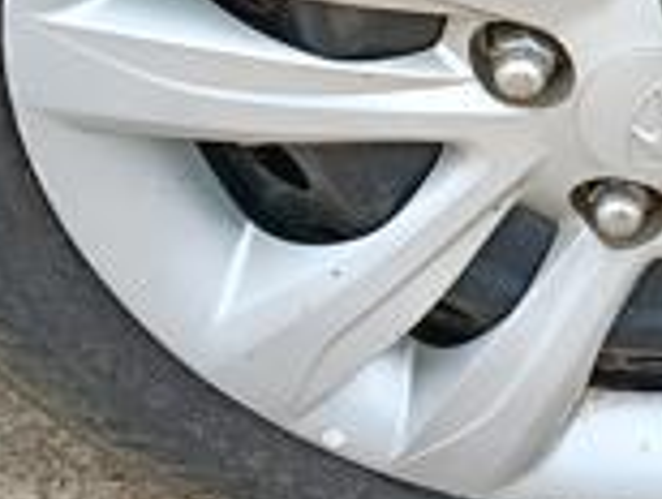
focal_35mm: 108
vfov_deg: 13.5
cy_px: -30
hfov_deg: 17.3
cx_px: 804
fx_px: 2069
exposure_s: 1/120
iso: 165
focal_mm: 4.81
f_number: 1.8
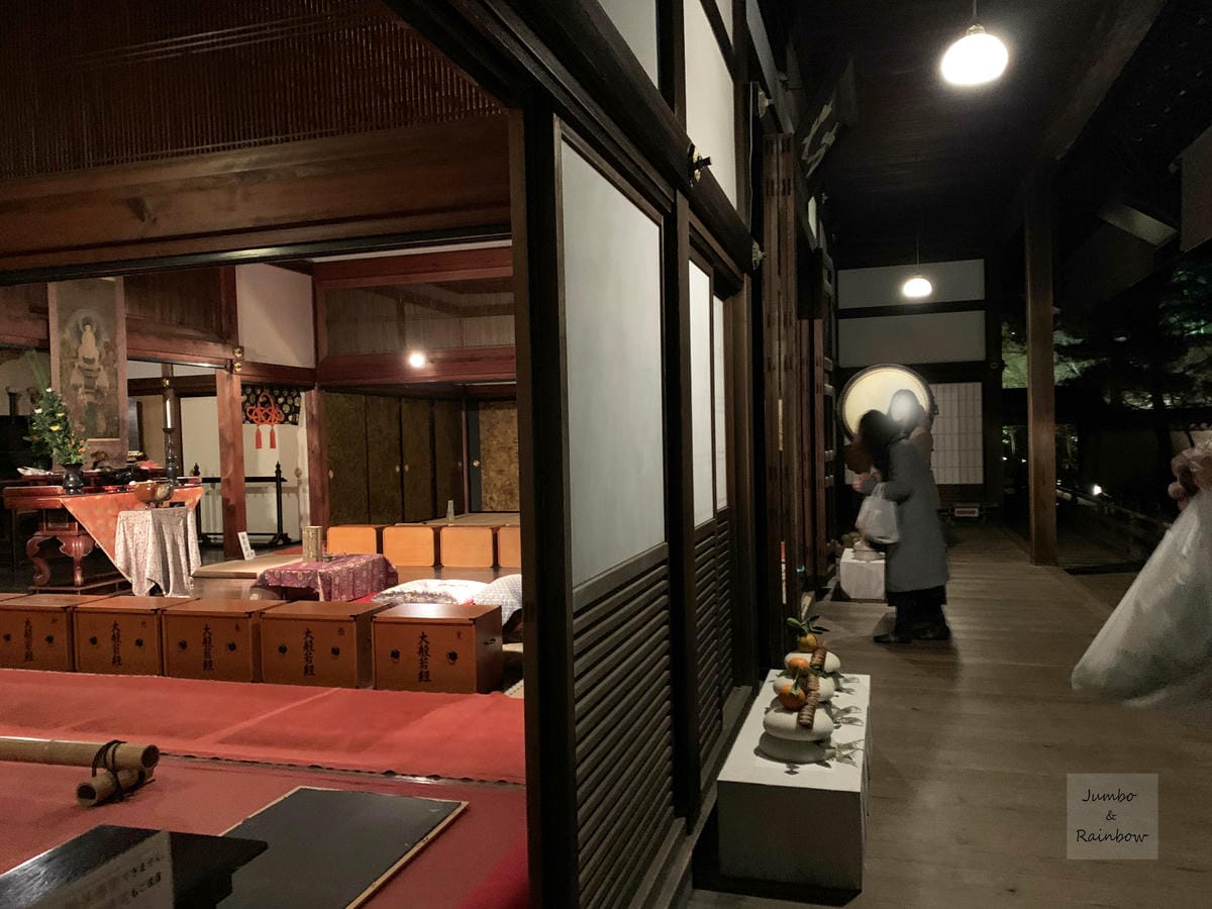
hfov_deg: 67.3
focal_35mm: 26
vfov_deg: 53.1
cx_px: 606
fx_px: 910
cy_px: 454
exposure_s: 1/15
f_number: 1.8
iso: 640
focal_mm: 4.25
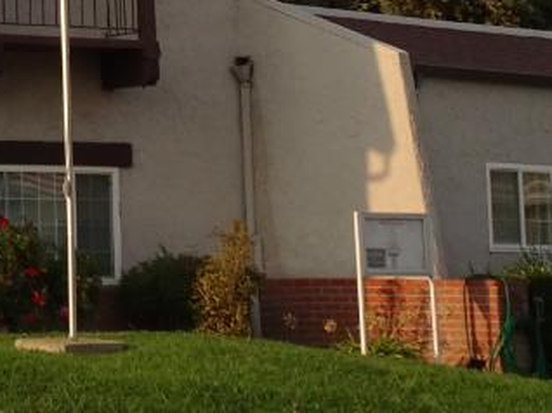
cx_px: -375
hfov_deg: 11.0
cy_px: -277
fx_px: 2709
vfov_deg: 8.5
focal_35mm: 170
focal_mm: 6.17
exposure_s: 1/400
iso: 80
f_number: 5
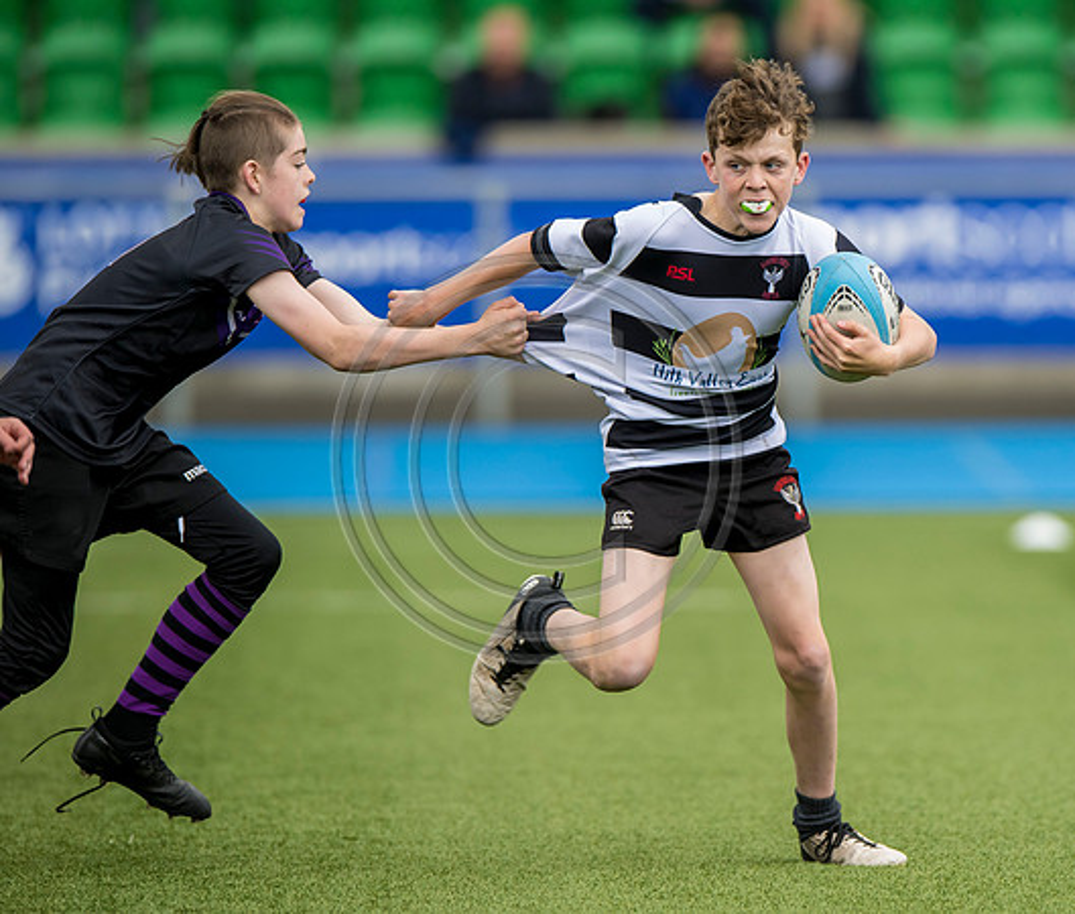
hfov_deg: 3.3
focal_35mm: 575
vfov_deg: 2.8
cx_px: 824
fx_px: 18765
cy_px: 485
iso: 500
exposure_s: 1/1250
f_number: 4
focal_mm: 400
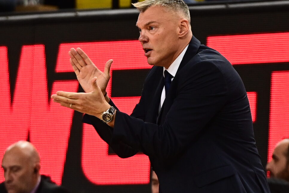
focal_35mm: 248
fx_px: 1990
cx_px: 122
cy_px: 88
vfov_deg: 5.5
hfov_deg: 8.3
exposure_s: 1/640
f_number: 3.2
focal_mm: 200
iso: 2500
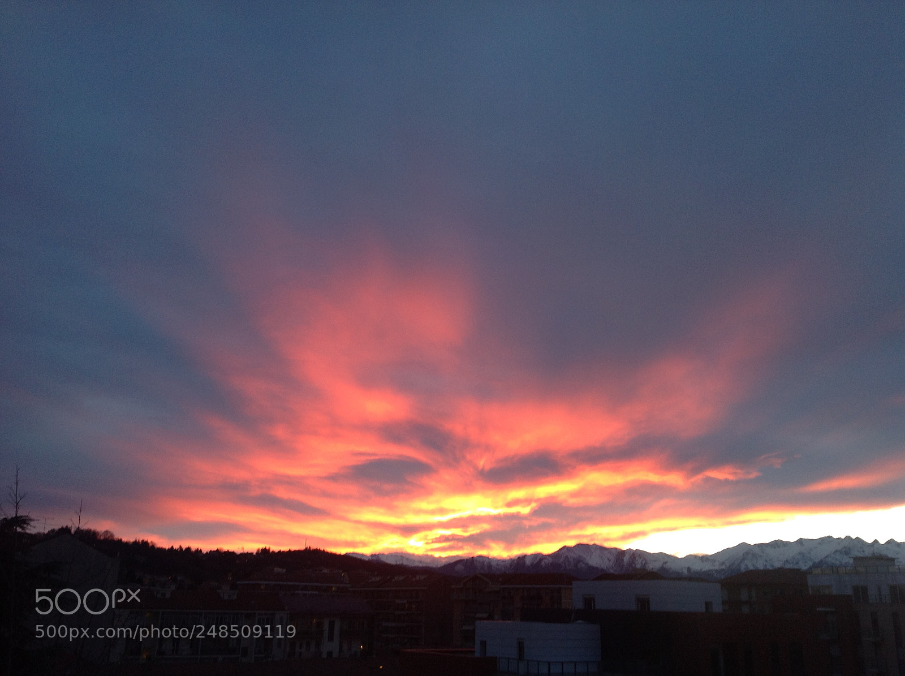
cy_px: 338
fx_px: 914
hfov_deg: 52.7
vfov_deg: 40.6
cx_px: 452
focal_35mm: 35
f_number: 2.4
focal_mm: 4.28
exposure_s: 1/17
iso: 50
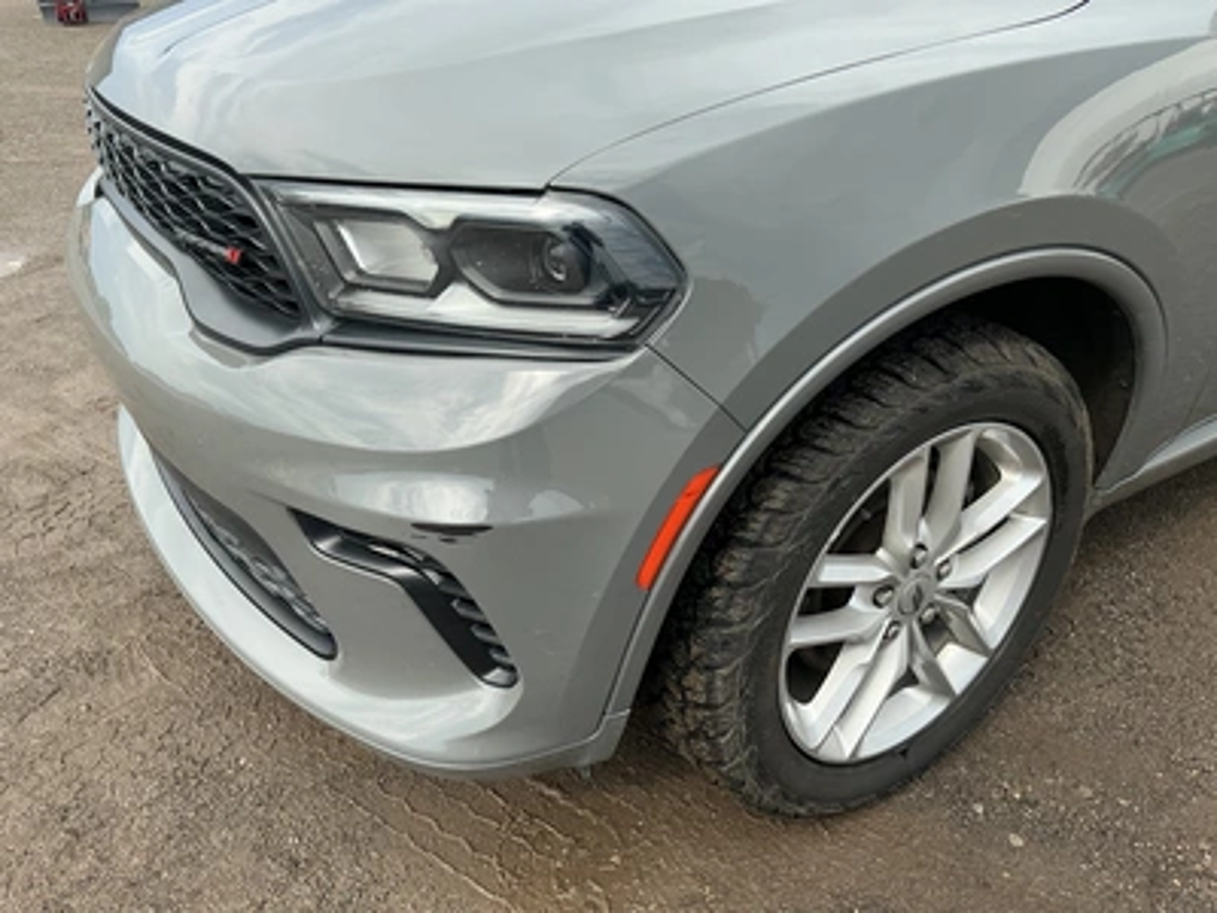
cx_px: 608
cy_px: 456
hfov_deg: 63.4
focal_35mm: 28
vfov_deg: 49.7
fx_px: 984
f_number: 1.8
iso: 25
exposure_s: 1/491
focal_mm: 3
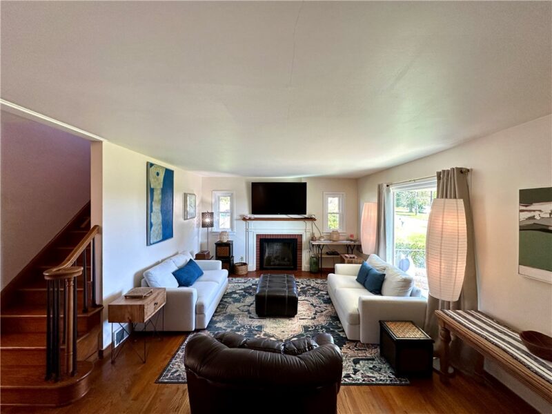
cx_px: 276
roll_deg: +0.5
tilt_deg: -1.2
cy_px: 207
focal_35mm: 14
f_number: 2.2
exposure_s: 1/120
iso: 160
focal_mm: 2.22
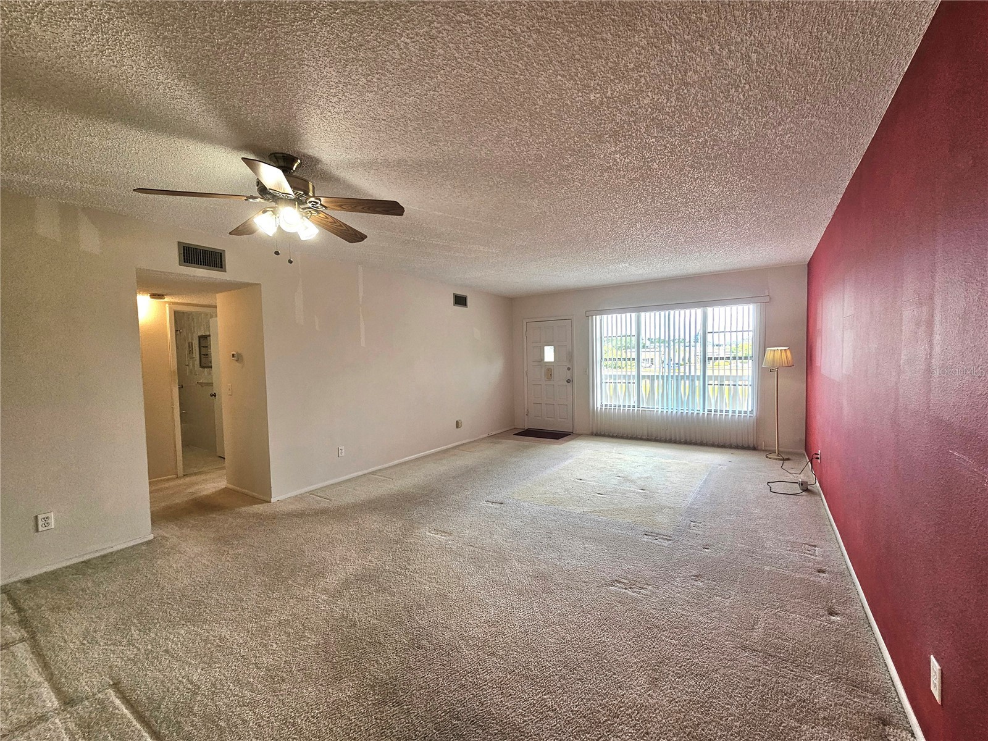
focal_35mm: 13
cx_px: 494
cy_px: 370
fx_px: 371
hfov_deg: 106.2
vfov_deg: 89.9
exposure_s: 1/120
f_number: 2.2
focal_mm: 2.2
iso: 80
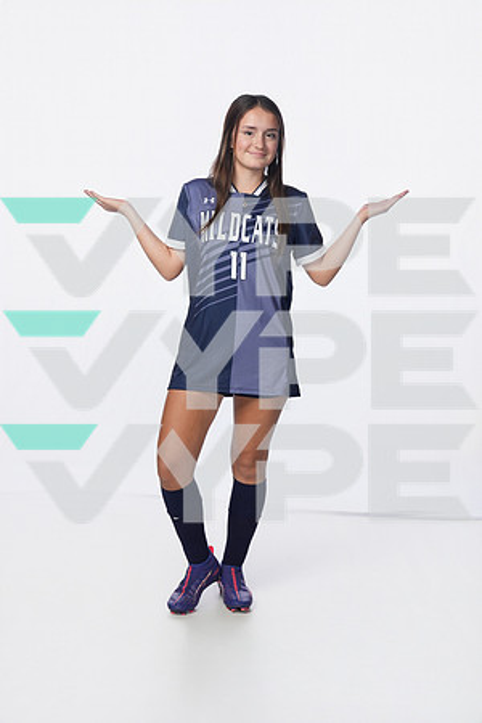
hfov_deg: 21.9
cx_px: 241
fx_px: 1245
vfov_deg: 32.4
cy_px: 362
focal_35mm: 62
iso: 800
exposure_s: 1/250
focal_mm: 62
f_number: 8
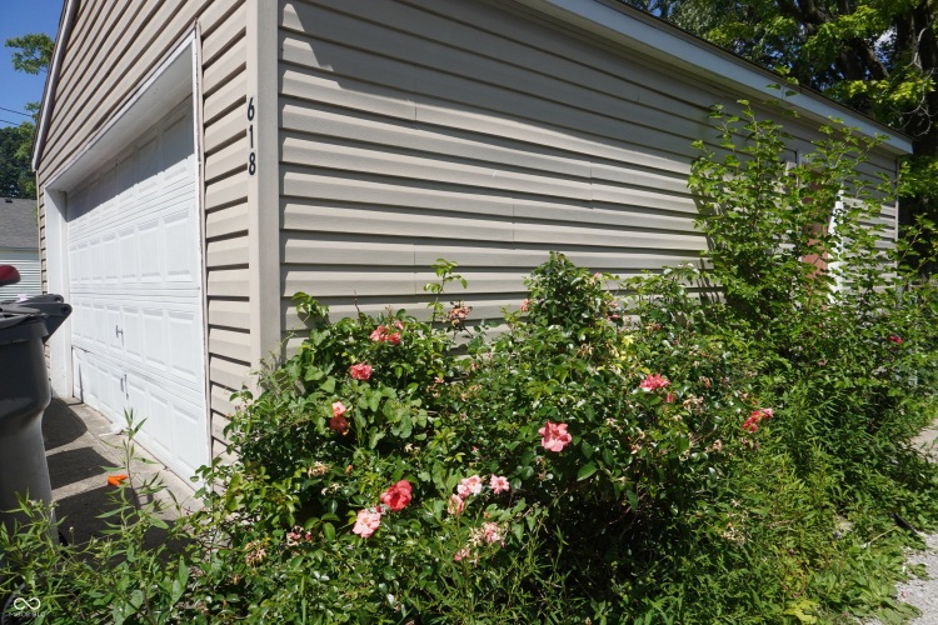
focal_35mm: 24
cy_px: 312
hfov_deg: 73.7
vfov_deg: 53.1
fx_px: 625
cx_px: 469
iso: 320
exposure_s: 1/800
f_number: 8
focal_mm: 16
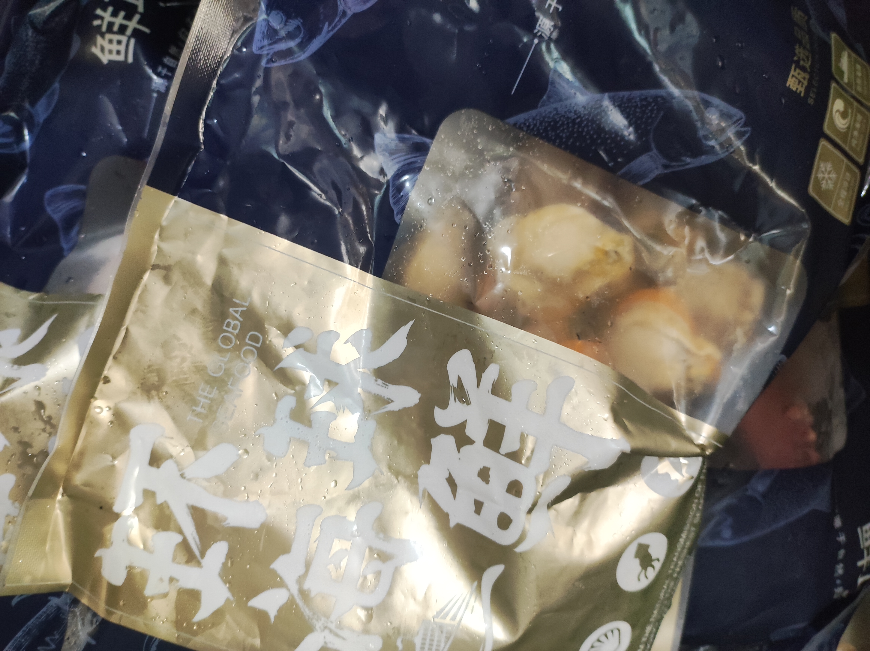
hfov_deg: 69.4
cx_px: 435
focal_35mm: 25
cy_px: 326
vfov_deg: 54.8
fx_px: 628
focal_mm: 4.74
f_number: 1.79
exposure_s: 1/33
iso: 1392
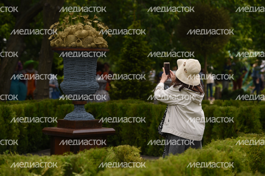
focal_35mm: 116
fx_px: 853
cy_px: 88
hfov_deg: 17.7
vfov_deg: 11.8
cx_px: 132
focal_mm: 116
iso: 160
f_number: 4
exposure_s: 1/1000
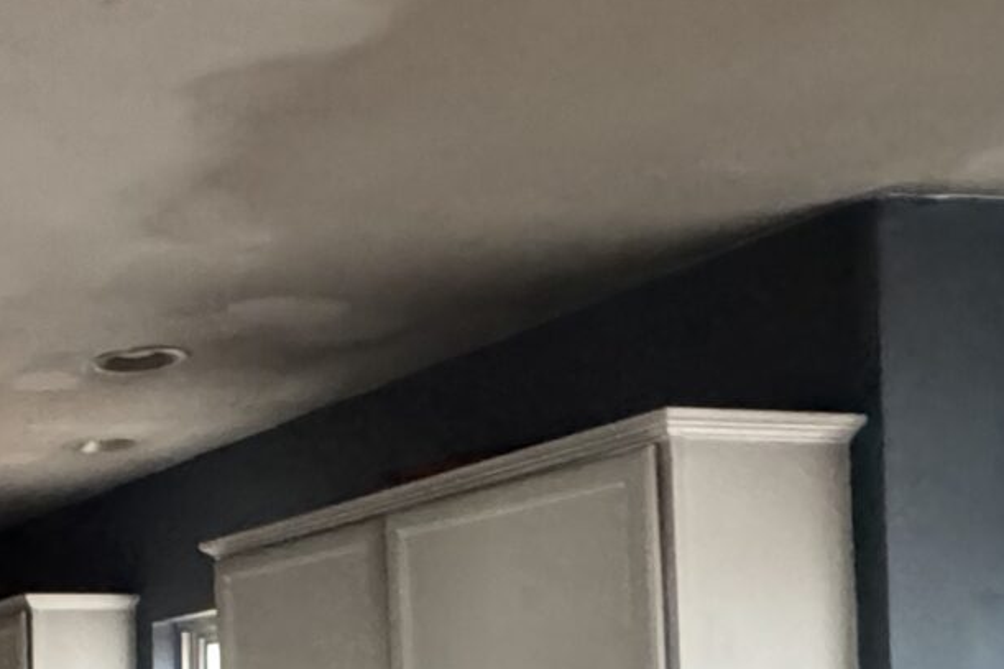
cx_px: -424
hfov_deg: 26.0
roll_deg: +0.2
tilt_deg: -0.1
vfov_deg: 21.1
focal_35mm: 61
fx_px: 1701
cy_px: 751
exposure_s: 1/47
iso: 1250
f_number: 2.2
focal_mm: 2.22
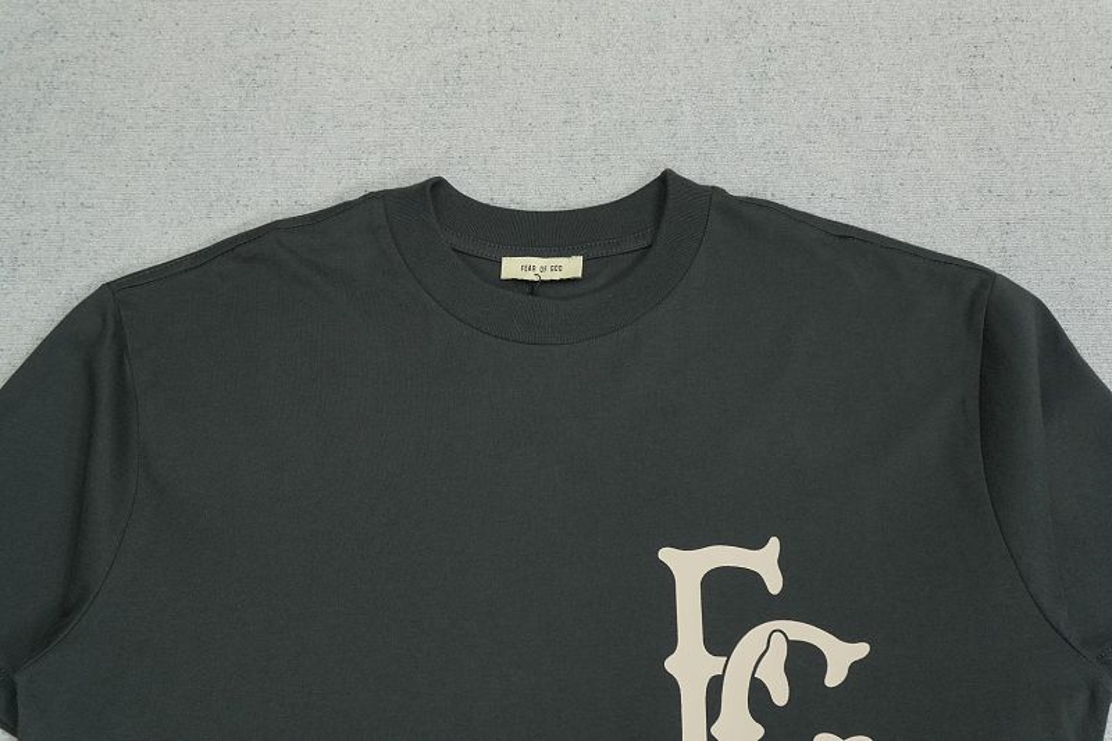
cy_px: 370
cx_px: 556
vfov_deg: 31.9
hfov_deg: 46.4
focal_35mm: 42
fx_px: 1297
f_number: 8
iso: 1000
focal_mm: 28
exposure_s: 1/160
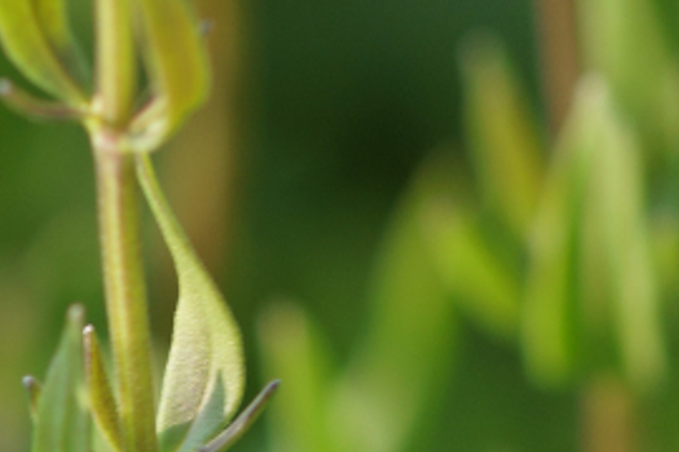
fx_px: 12579
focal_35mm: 667
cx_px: 697
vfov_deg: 2.1
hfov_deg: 3.1
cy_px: -402
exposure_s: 1/200
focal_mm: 100
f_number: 4
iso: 100
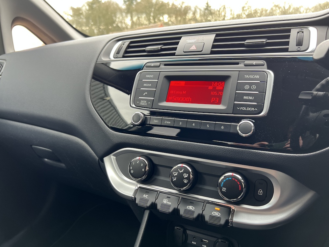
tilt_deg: -15.4
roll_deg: +2.3
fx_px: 247
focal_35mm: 26
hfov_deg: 67.3
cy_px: 124
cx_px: 164
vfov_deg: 53.1
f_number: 1.5
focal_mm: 5.7
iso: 100
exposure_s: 1/121
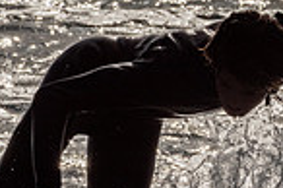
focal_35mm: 2439
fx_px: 19152
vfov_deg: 0.6
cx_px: 133
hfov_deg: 0.8
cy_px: 198
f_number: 18
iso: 64
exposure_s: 1/2000
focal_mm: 500
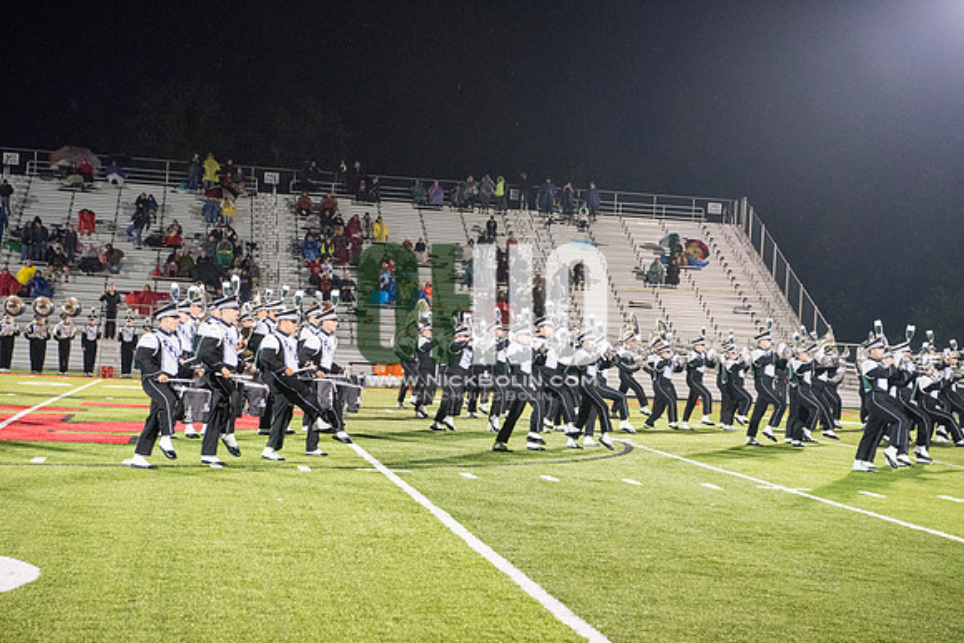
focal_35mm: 70
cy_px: 322
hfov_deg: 28.8
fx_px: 1875
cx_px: 482
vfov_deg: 19.5
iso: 5000
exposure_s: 1/200
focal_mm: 70
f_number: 5.6
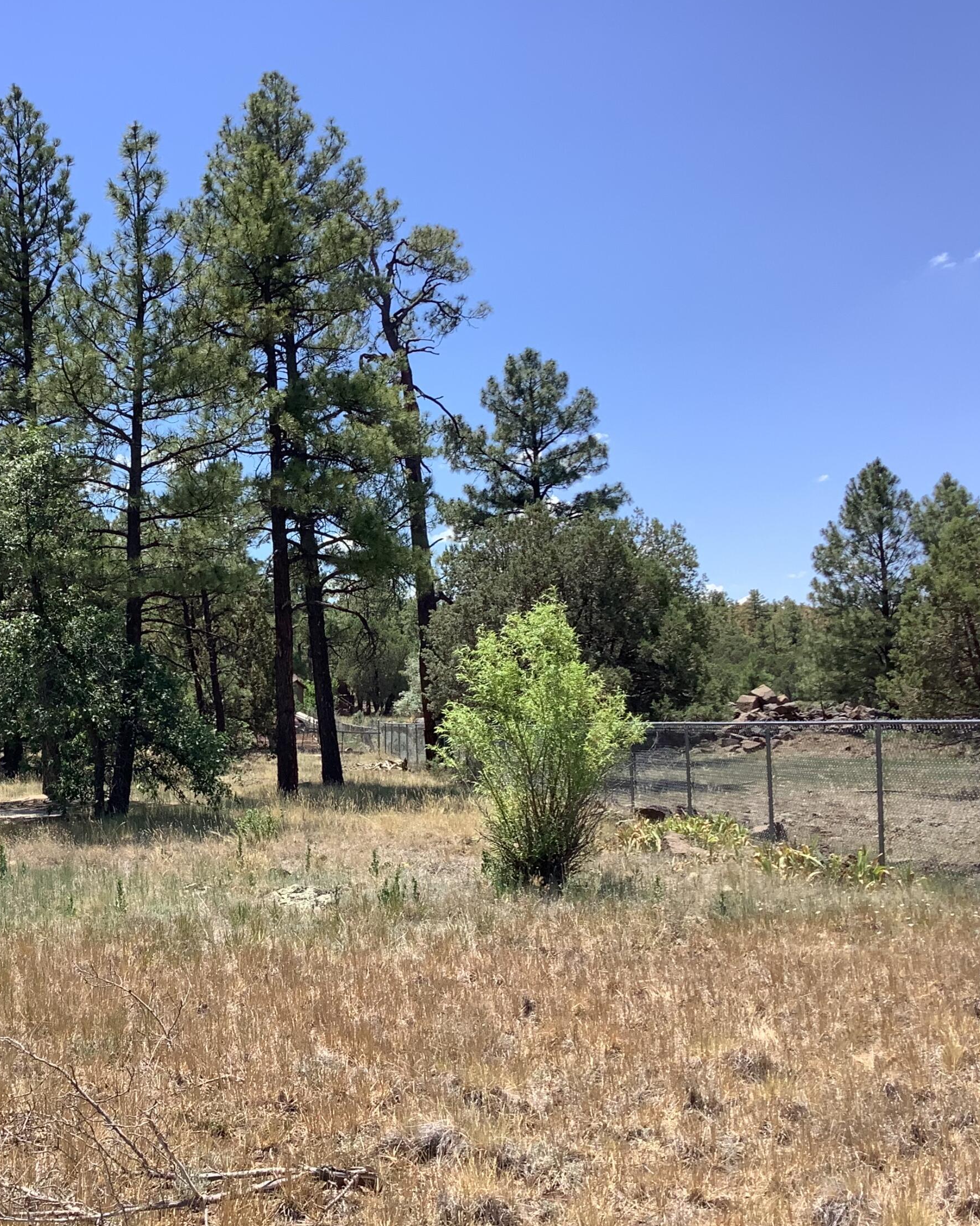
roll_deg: +1.9
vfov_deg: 44.8
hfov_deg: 35.4
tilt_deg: +3.1
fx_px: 1487
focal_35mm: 41
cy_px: 617
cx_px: 206
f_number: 2.4
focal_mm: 3.3
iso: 25
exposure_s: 1/867
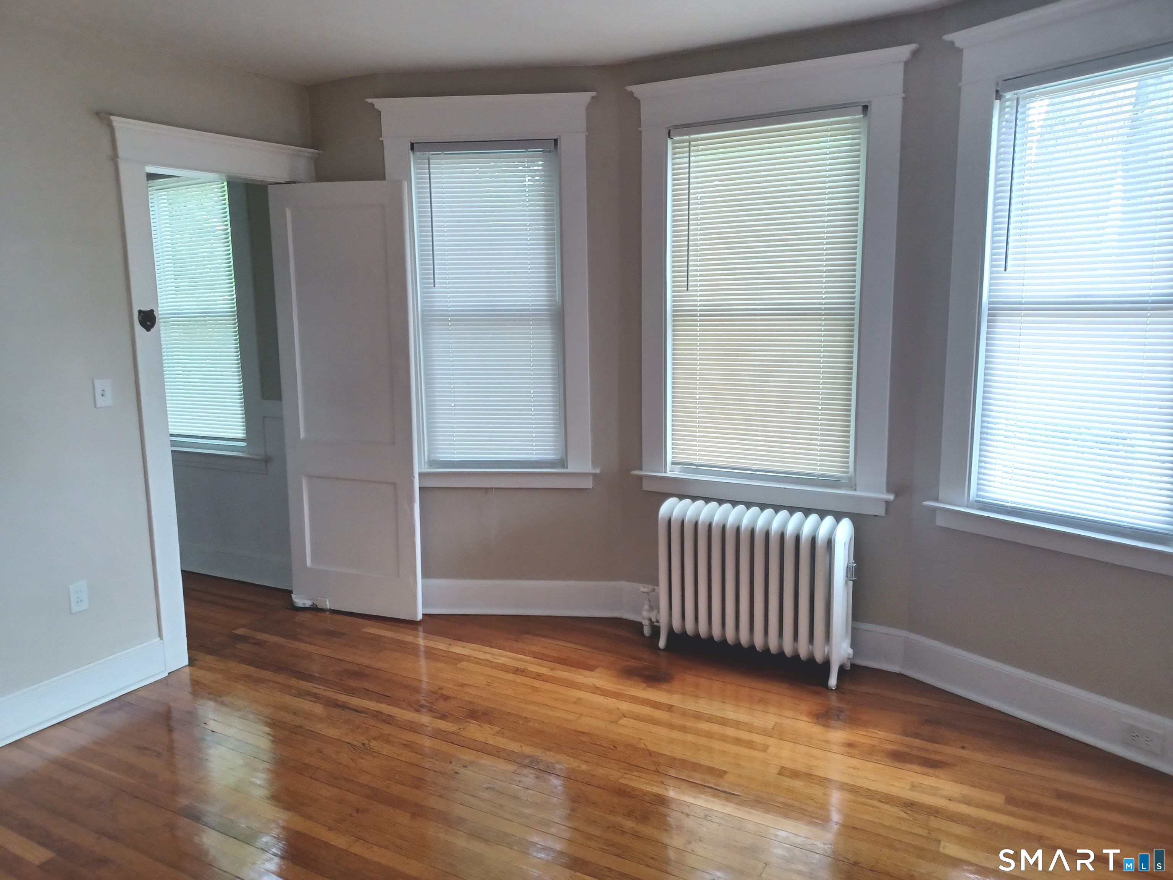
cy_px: 440
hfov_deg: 69.4
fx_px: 847
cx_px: 586
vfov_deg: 54.9
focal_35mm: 25
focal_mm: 4.6
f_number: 1.8
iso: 200
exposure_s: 1/50
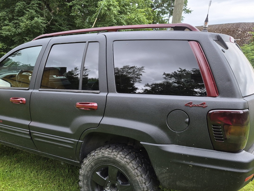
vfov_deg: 41.2
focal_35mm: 34
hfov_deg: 53.6
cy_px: 130
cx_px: 103
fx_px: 250
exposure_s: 1/100
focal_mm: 5.4
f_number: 1.8
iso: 160
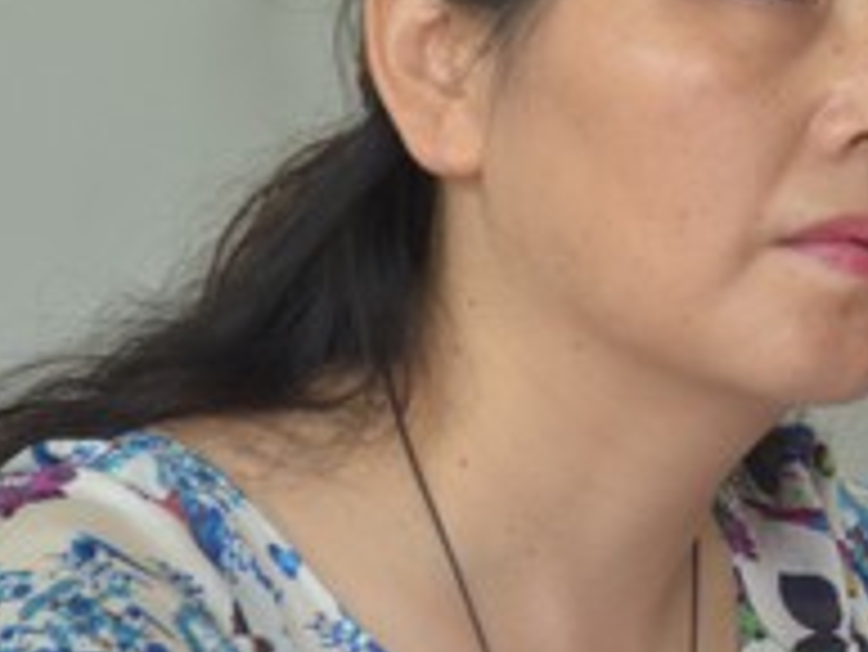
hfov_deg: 2.1
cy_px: 281
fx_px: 23334
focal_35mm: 930
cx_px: 801
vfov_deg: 1.6
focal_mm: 250
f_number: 5.6
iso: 1600
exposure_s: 1/60
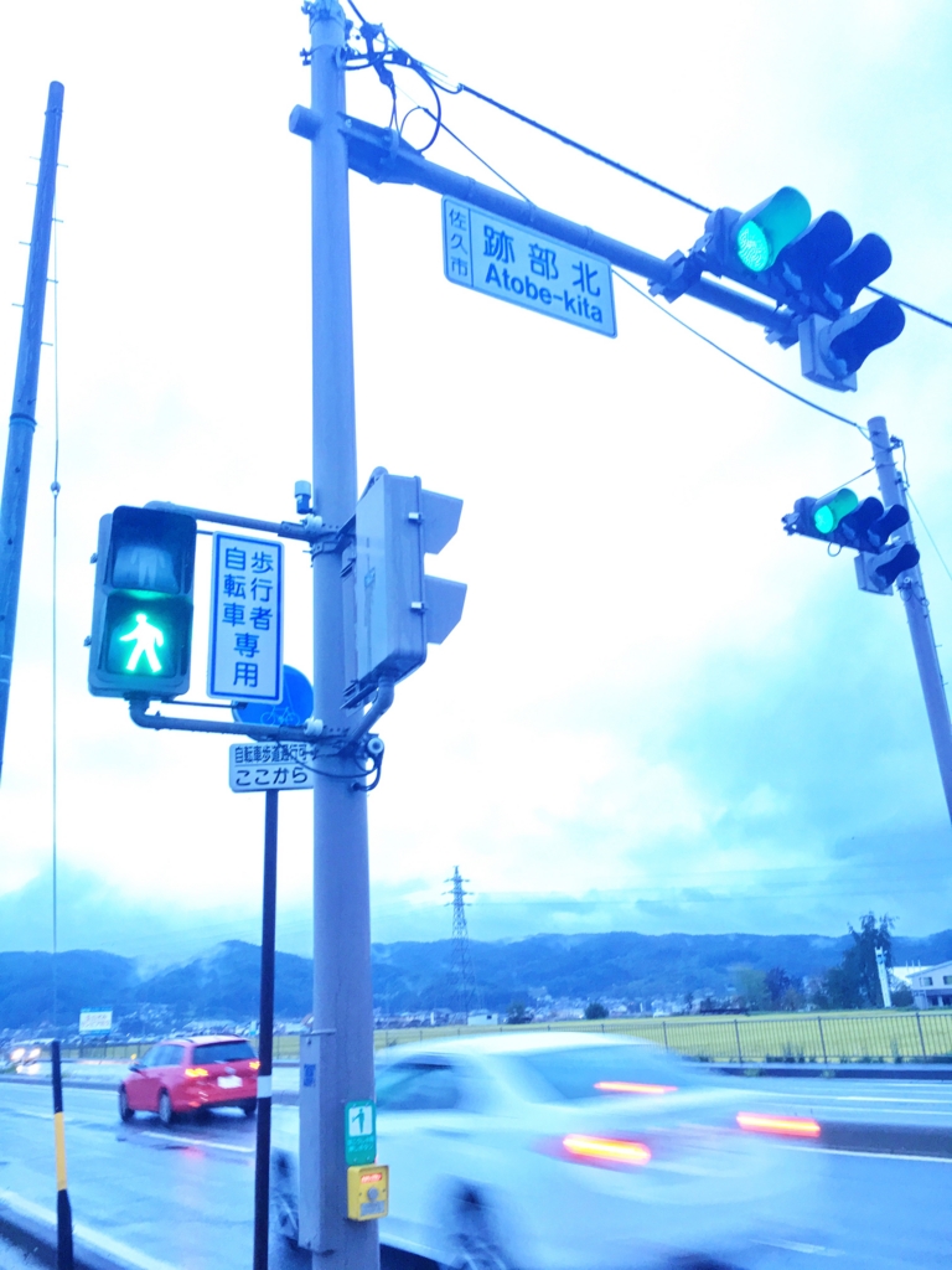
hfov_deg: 48.2
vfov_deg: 61.7
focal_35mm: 29
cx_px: 476
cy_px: 635
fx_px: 1063
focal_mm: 4.15
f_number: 2.2
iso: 80
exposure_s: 1/30
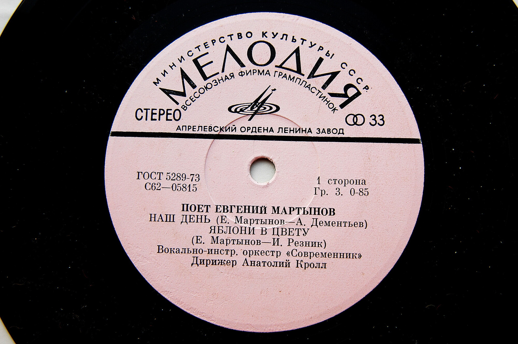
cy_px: 172
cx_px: 259
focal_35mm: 52
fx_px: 755
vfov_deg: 25.7
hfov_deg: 37.9
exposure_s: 1/80
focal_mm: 35
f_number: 4.5
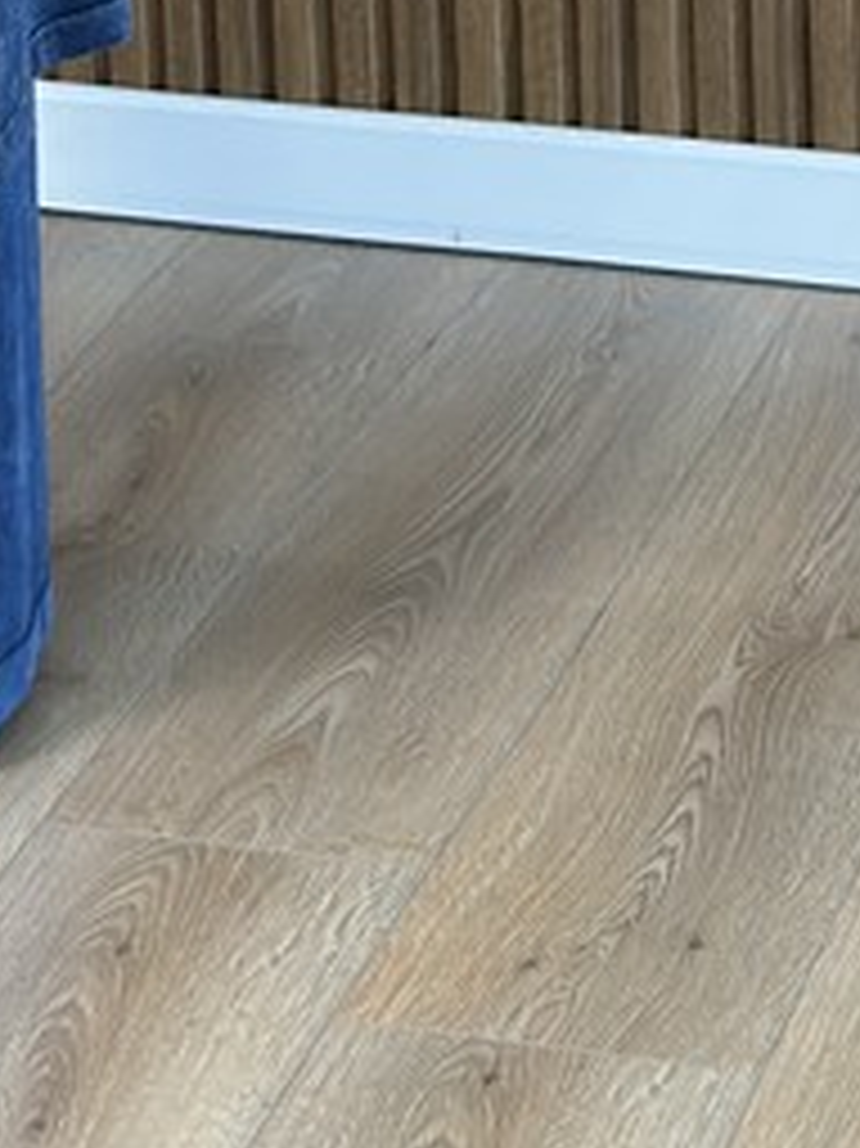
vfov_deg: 10.0
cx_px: -176
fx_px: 5835
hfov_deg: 8.3
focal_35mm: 176
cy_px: -1472
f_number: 1.78
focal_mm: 6.76
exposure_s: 1/102
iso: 125
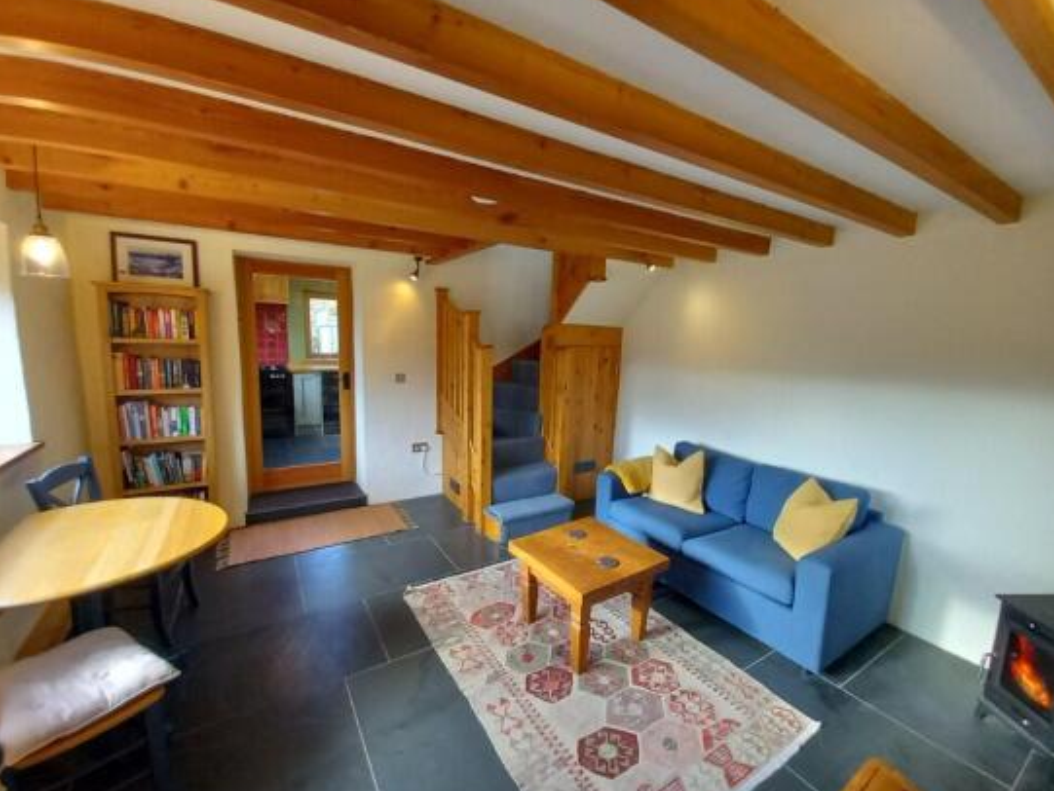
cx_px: 550
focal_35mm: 14
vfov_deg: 85.7
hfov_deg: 102.0
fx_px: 426
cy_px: 395
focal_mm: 1.13
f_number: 2.2
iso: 125
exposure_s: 1/40
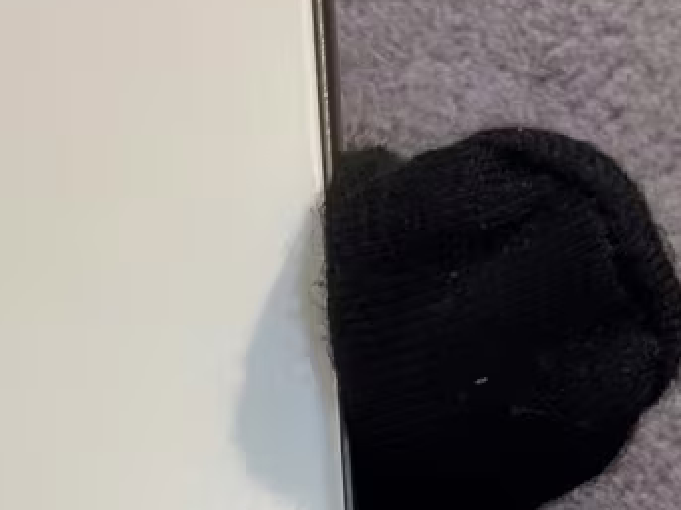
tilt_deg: +11.9
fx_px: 4405
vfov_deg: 6.6
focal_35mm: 224
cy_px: 516
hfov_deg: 8.6
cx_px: -341
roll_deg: -1.3
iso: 100
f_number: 1.78
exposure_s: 1/100
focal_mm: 6.76
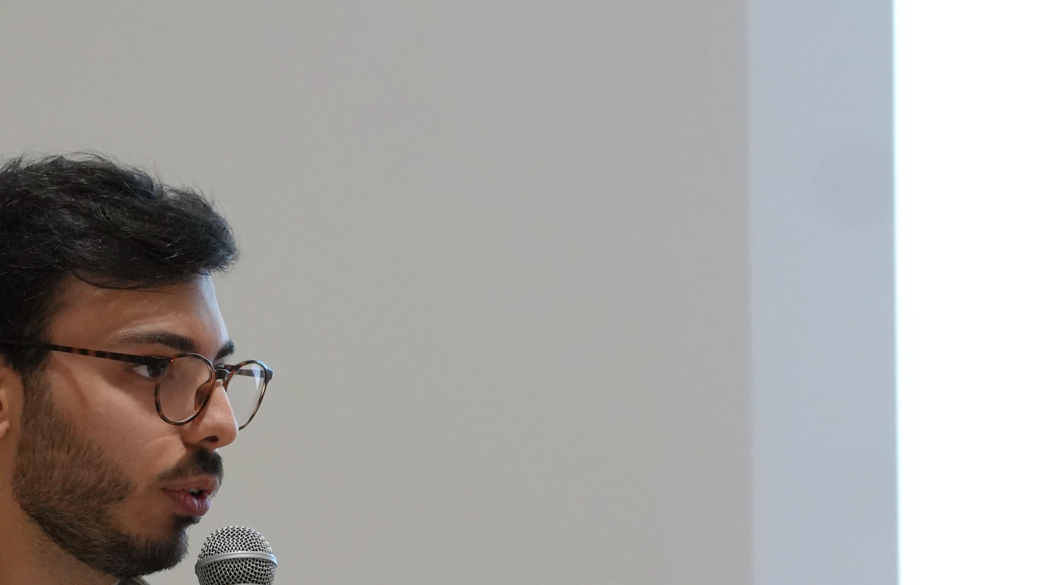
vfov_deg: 3.8
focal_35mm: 315
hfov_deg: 6.8
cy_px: 672
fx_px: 8686
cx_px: 320
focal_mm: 92
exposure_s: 1/160
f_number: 4
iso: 3200
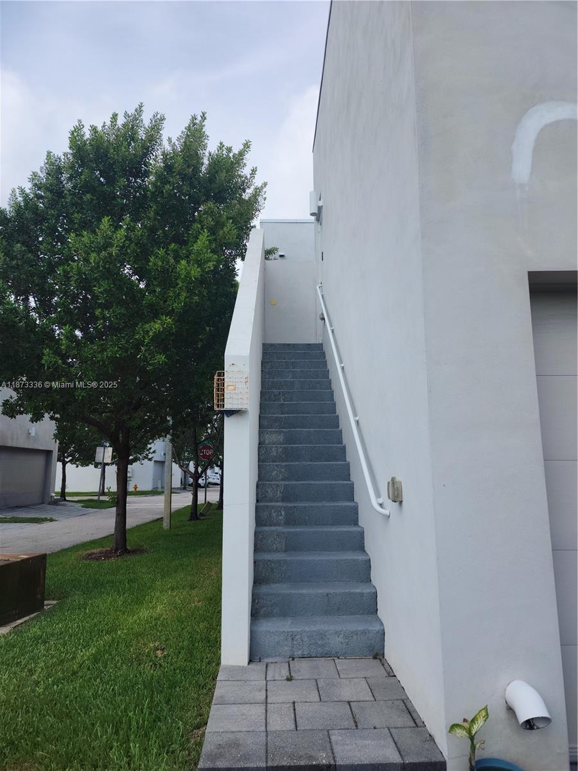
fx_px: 512
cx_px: 289
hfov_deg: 58.9
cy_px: 386
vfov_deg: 73.9
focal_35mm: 23
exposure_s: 1/1078
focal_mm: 6.4
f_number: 1.8
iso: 12
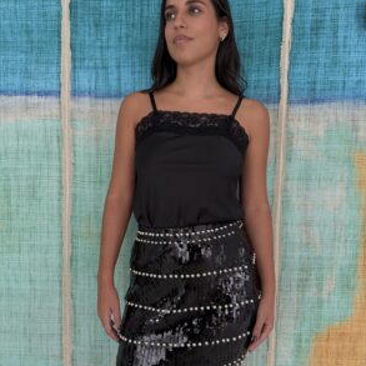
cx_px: 184
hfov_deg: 55.6
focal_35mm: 29
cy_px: 186
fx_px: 347
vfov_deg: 55.6
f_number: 1.78
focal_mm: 6.76
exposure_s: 1/60
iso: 400
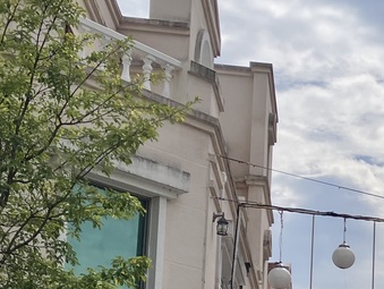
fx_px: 1099
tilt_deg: +10.6
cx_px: 634
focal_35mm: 99
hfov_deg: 17.2
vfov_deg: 14.4
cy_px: 365
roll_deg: +0.7
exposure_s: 1/4878
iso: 32
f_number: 1.8
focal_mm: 3.99
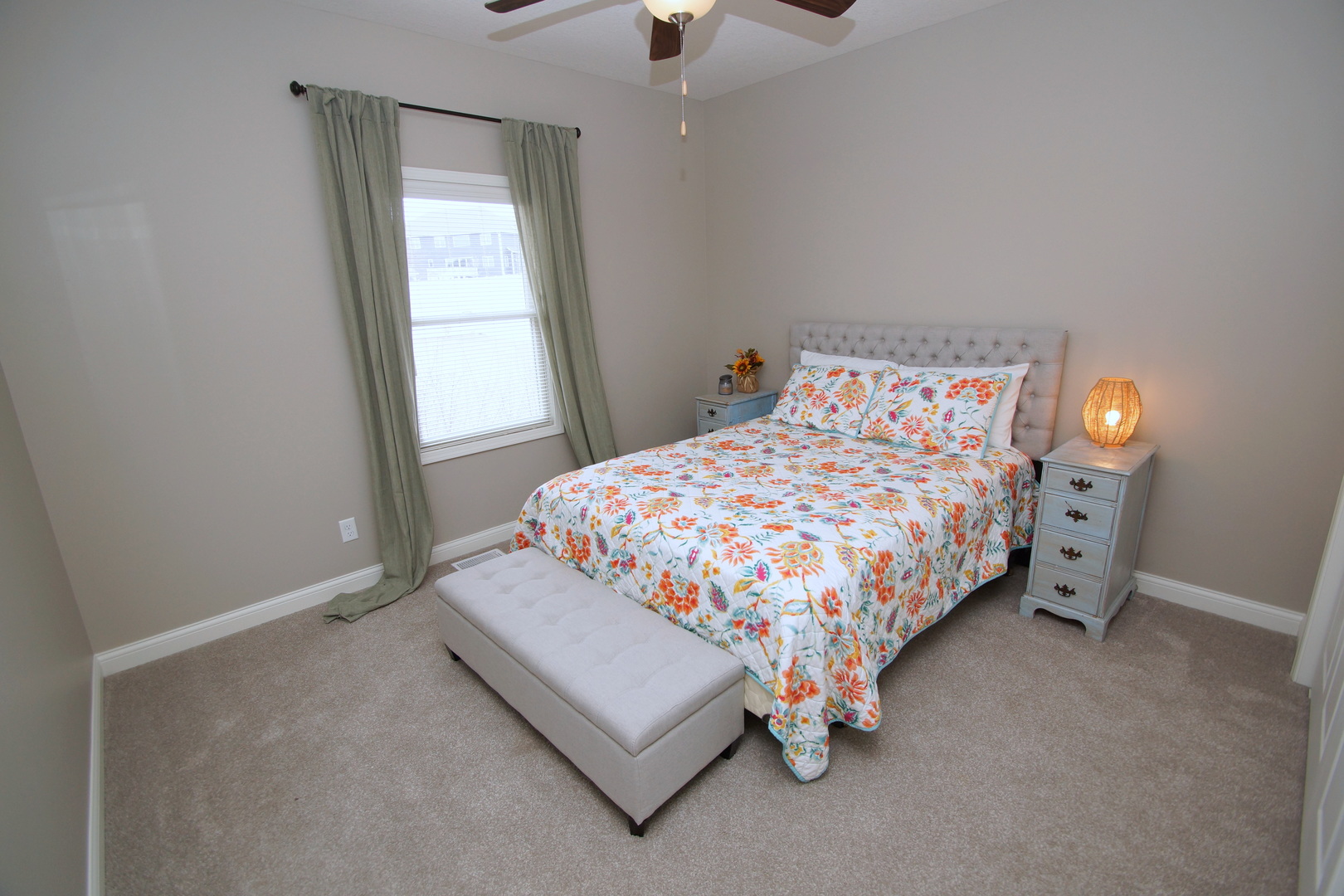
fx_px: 560
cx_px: 672
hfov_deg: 100.4
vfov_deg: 77.3
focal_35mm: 15
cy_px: 448
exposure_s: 1/60
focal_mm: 10
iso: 250
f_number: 4
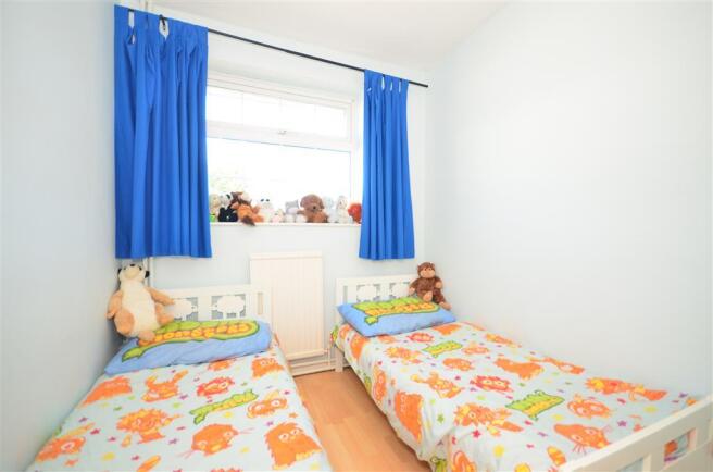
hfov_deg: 100.5
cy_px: 236
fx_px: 296
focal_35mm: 15
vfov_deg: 77.0
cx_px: 356
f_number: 5
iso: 200
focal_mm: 10
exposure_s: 1/25
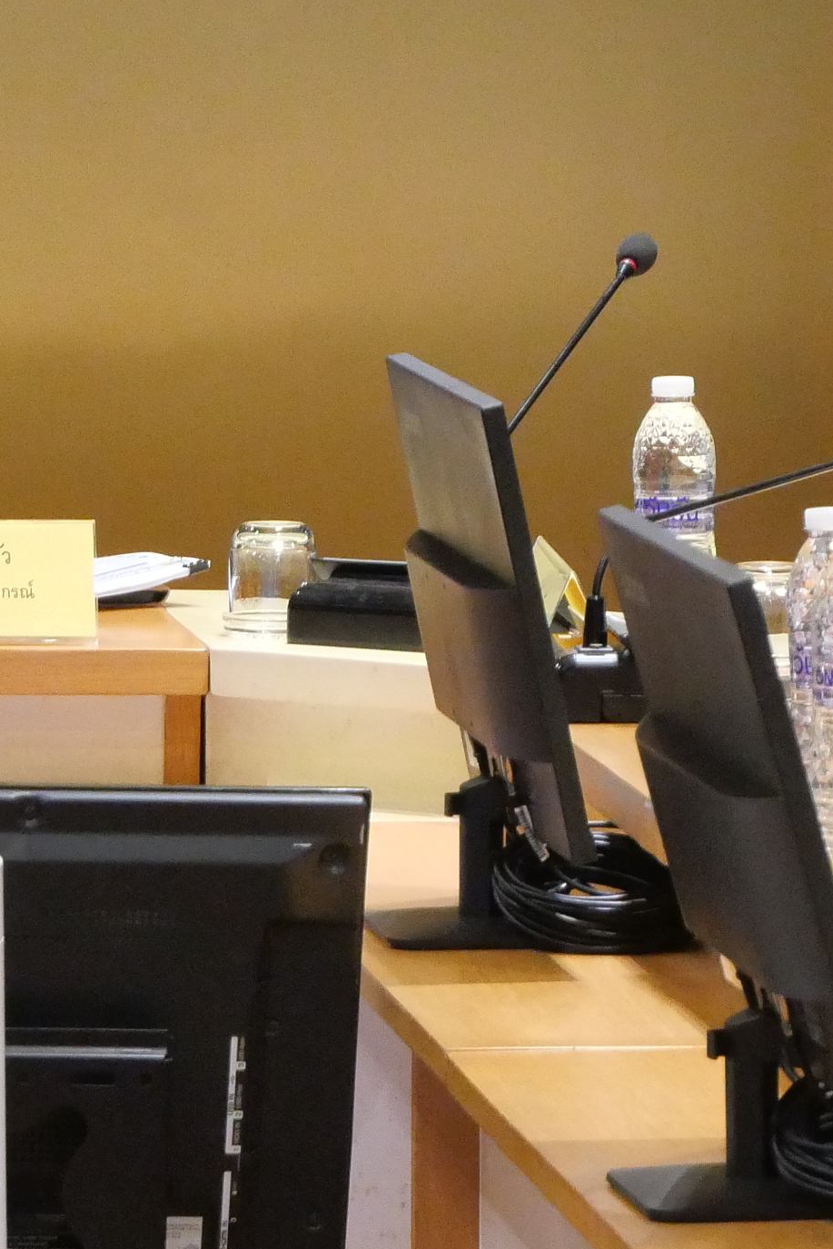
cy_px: 369
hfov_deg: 4.1
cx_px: -319
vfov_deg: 6.1
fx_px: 11623
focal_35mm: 335
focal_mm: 60
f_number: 5.6
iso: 3200
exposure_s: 1/80
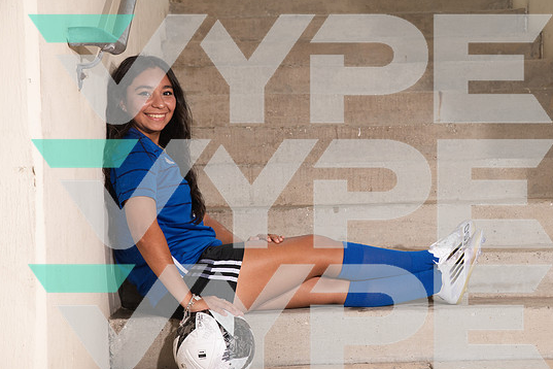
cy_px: 194
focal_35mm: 67
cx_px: 293
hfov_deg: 30.1
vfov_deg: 20.3
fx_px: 1029
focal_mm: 62
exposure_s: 1/320
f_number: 7.1
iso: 250
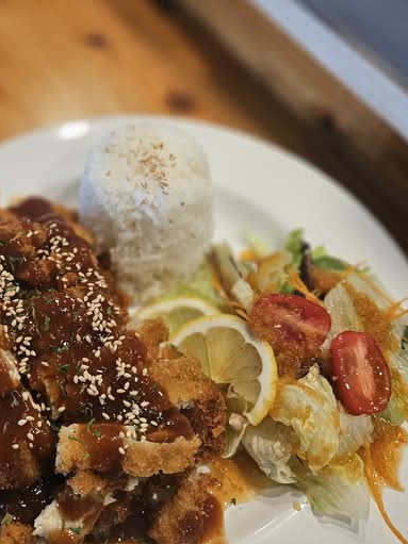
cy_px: 288
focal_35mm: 33
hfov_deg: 42.1
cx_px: 121
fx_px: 519
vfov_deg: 55.3
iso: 200
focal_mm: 5.4
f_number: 1.8
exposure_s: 1/120
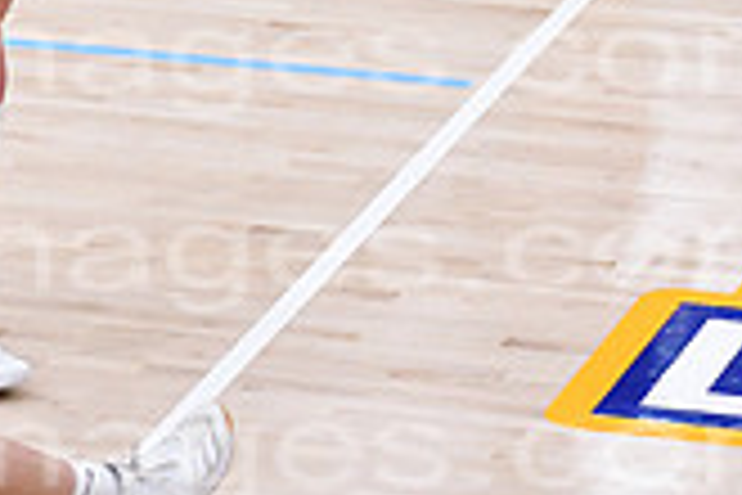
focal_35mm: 422
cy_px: 160
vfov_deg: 3.3
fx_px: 8697
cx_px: -184
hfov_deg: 4.9
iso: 6400
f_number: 3.2
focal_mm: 80
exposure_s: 1/1000
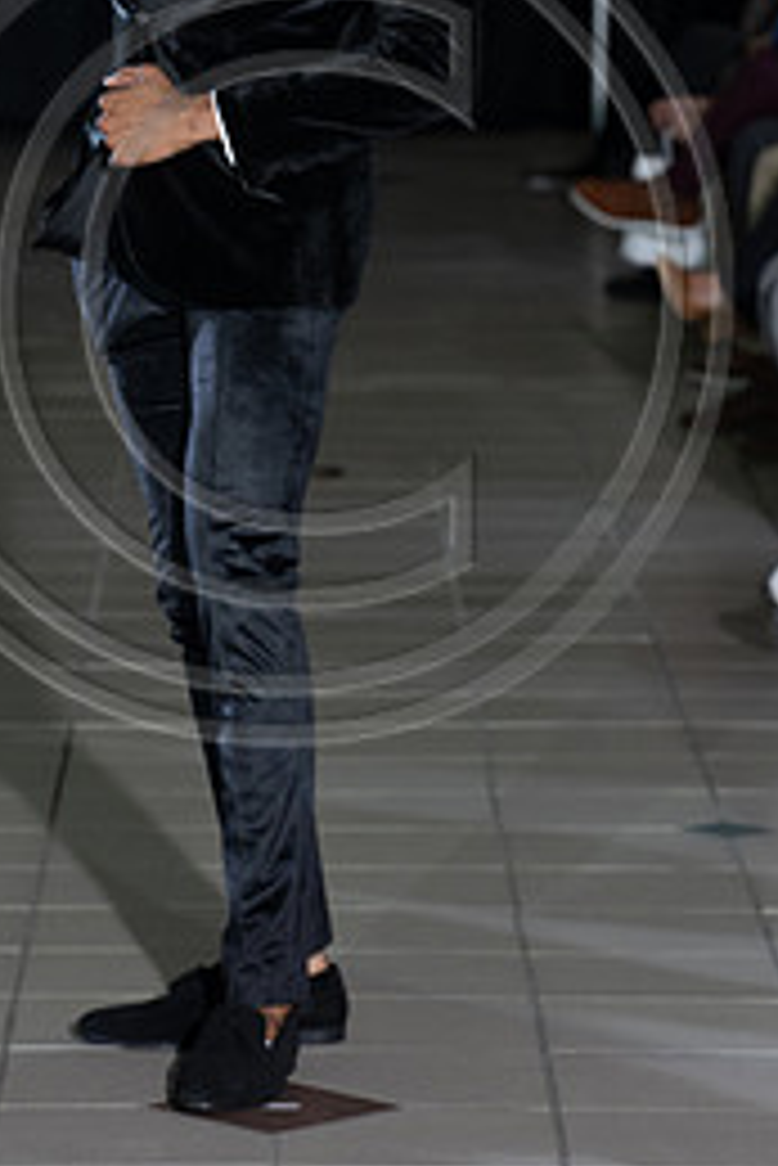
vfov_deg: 9.7
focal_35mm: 212
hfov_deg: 6.5
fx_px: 6863
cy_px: 288
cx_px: 279
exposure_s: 1/160
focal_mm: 122
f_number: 5.6
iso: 1250
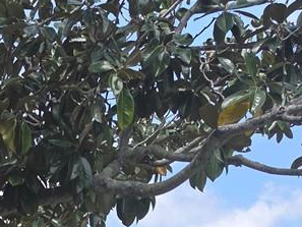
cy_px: 472
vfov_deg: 10.8
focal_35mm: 124
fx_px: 1082
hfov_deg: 14.3
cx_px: -216
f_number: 1.4
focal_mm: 6.5
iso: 10
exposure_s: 1/556
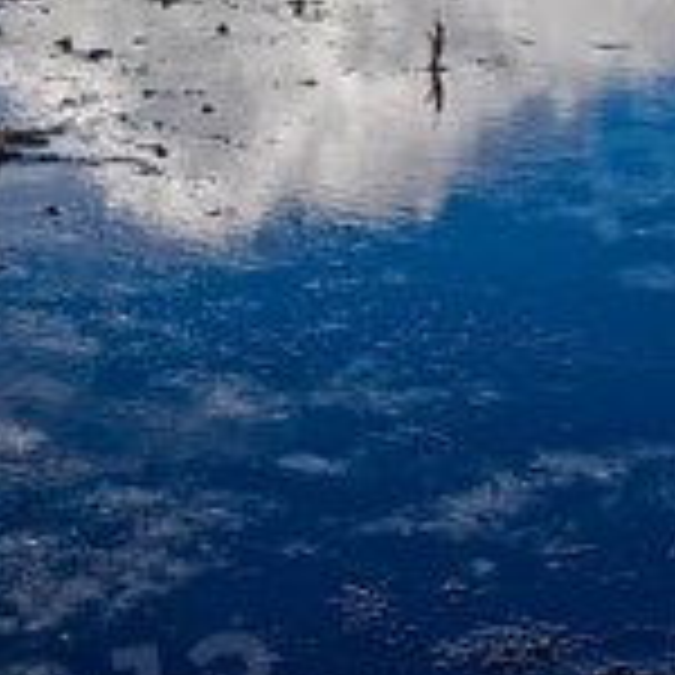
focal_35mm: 150
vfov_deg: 11.1
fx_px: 3309
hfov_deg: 11.3
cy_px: -396
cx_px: -256
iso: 100
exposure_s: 1/125
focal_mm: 33
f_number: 13
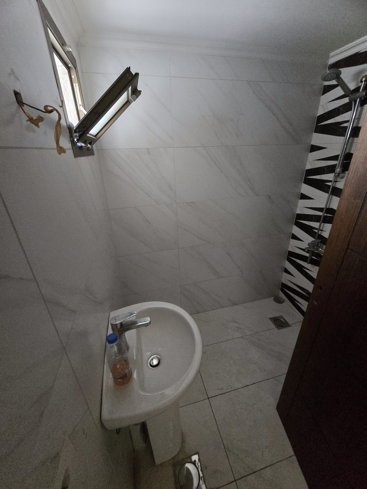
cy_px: 244
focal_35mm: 13
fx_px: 184
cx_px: 184
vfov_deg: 106.2
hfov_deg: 89.9
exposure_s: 1/50
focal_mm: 2.2
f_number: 2.2
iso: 1250
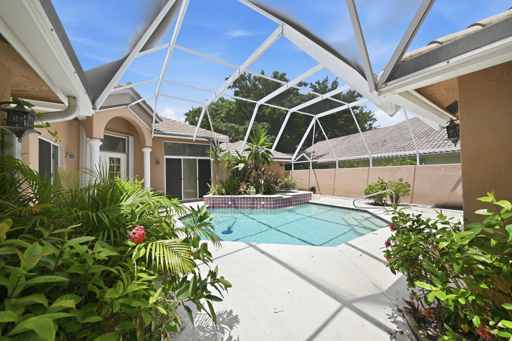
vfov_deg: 89.9
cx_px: 256
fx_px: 171
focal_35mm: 12
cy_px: 170
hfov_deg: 112.7
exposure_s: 1/160
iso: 100
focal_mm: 12
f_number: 8
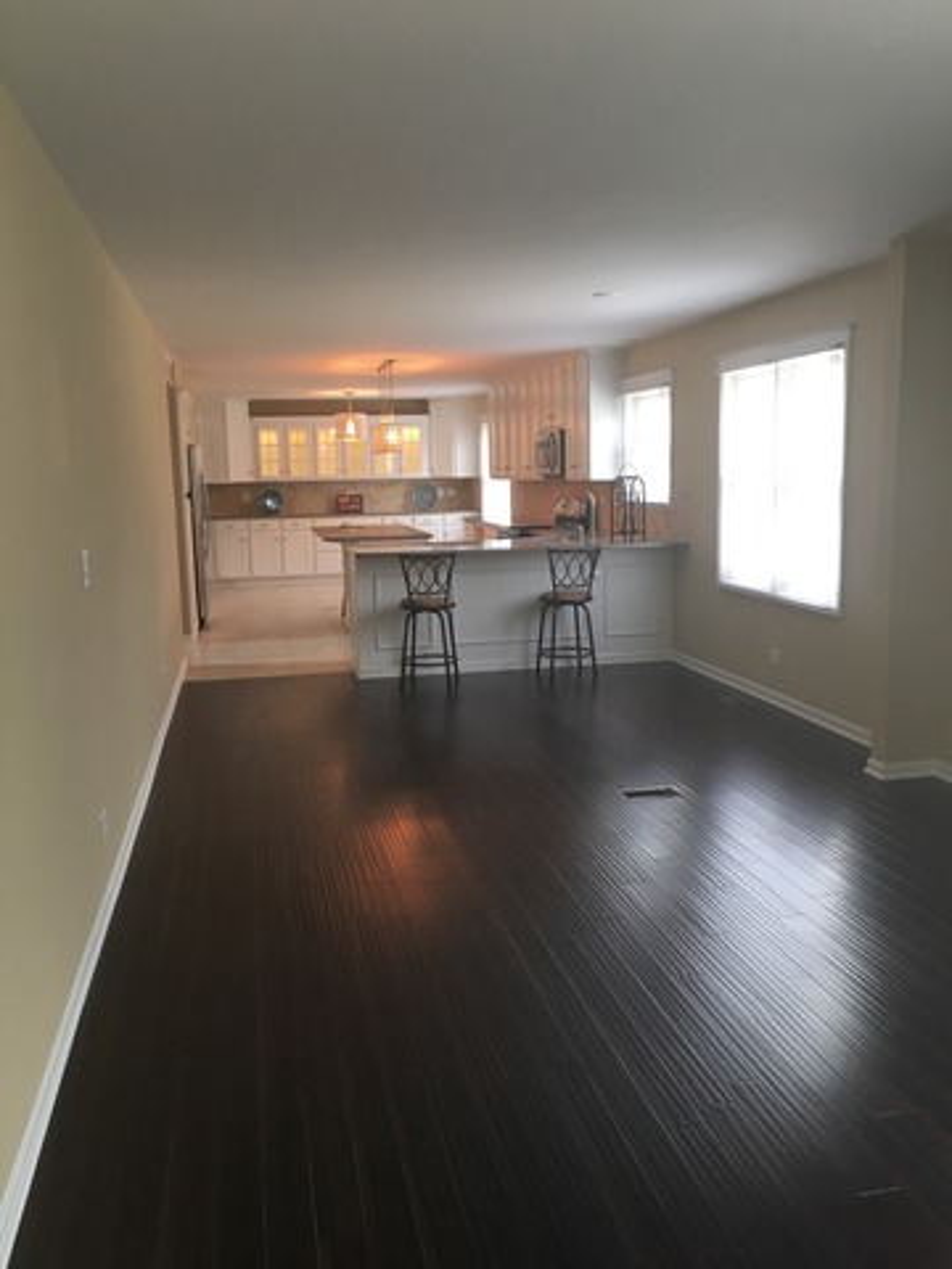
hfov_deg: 48.2
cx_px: 476
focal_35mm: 29
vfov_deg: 61.7
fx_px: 1063
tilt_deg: -7.5
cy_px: 634
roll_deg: -0.2
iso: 25
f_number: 2.2
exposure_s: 1/15
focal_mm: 4.15
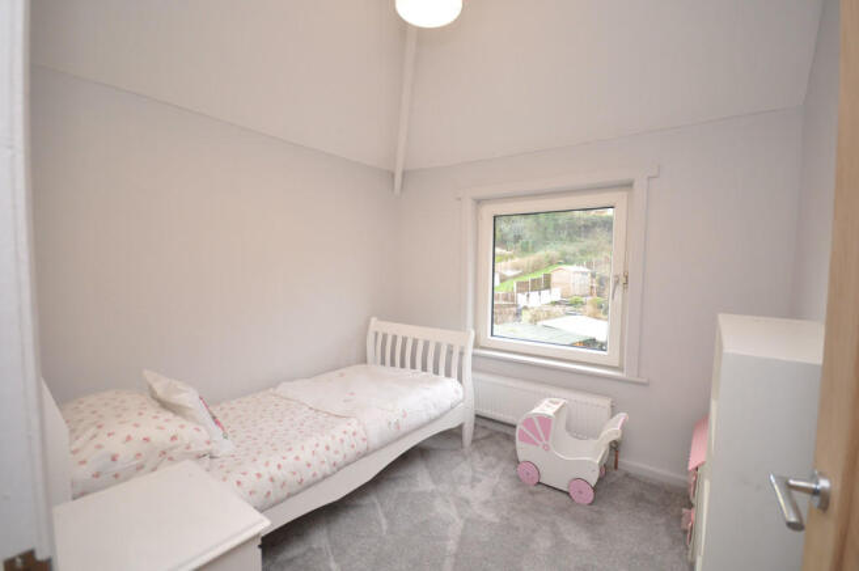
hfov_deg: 100.4
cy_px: 286
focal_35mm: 15
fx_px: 358
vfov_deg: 77.2
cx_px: 430
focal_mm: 10
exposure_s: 1/60
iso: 640
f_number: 4
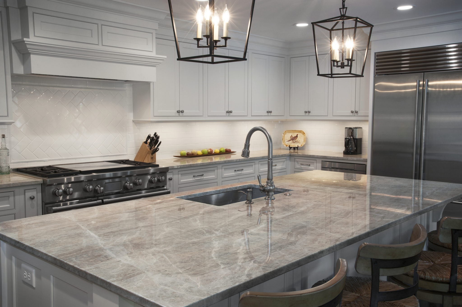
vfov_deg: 37.8
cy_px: 154
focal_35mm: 35
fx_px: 449
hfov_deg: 54.5
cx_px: 231
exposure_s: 2.5
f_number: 22
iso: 200
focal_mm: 35
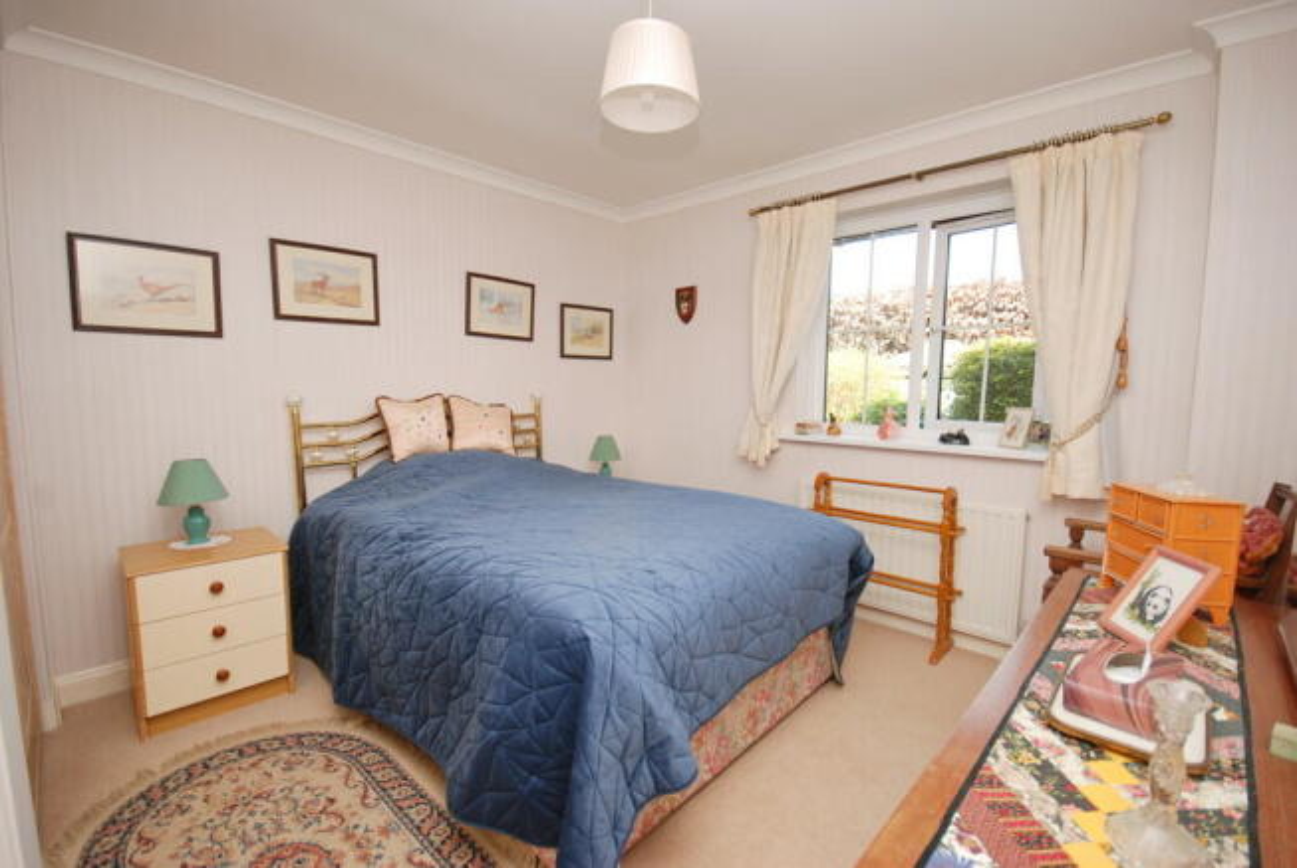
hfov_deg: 100.3
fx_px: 541
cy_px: 434
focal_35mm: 15
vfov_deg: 77.5
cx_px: 648
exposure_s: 1/60
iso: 160
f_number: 5
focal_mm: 10
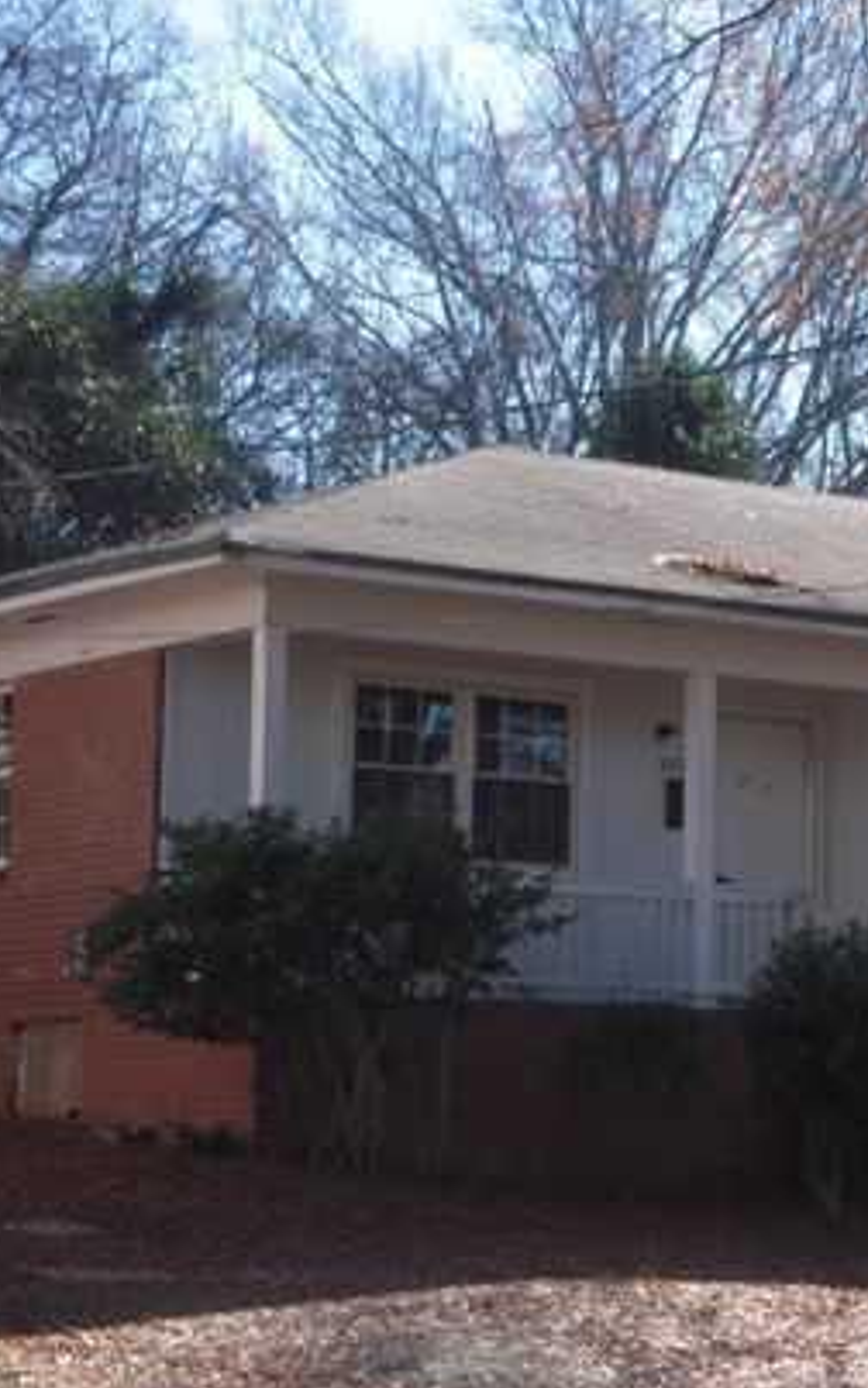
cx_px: 1020
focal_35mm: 96
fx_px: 3632
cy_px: 706
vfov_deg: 21.6
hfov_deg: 13.3
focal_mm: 9.4
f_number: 3.6
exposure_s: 1/320
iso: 100
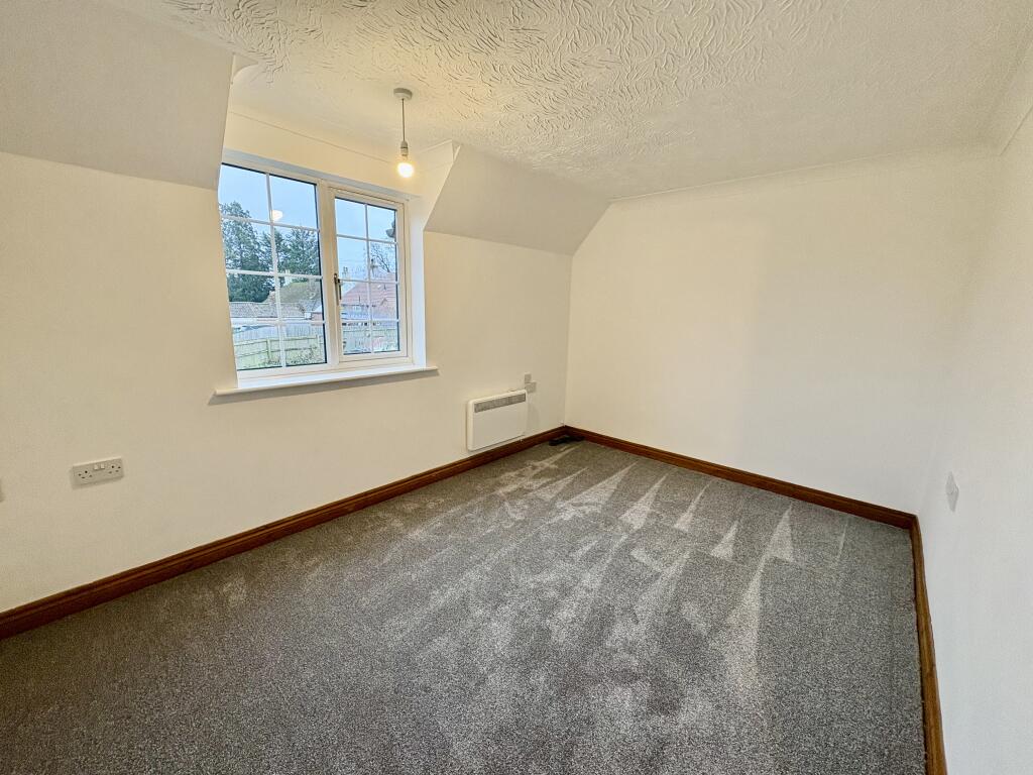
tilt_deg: -10.8
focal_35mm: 14
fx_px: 418
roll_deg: -1.0
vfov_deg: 85.7
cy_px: 388
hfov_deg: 102.1
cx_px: 516
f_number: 2.2
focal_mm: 2.22
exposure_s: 1/50
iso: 160
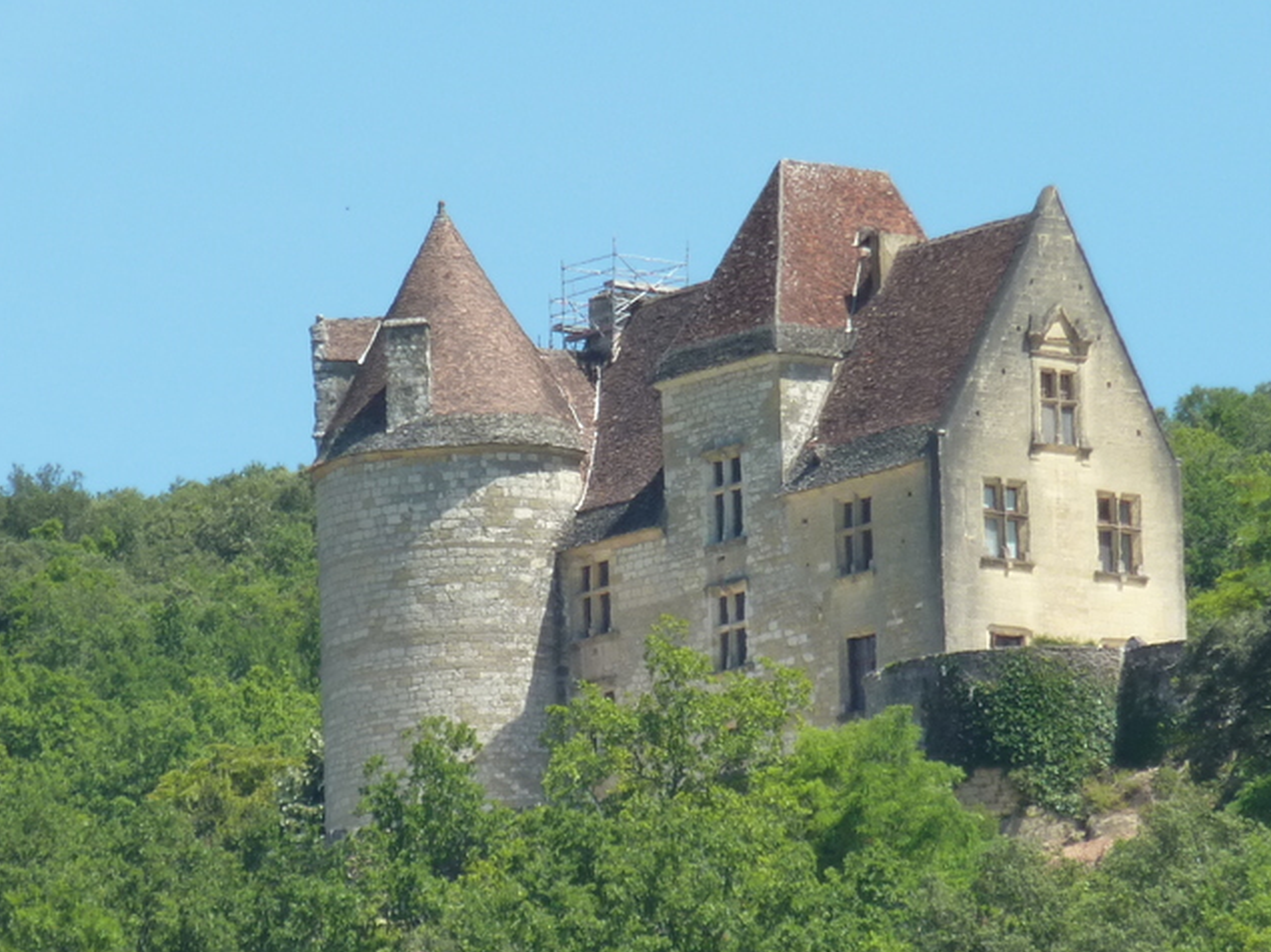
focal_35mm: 567
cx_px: 628
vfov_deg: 2.6
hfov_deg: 3.5
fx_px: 20815
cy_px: 642
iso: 125
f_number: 4.9
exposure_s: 1/320
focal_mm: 49.2
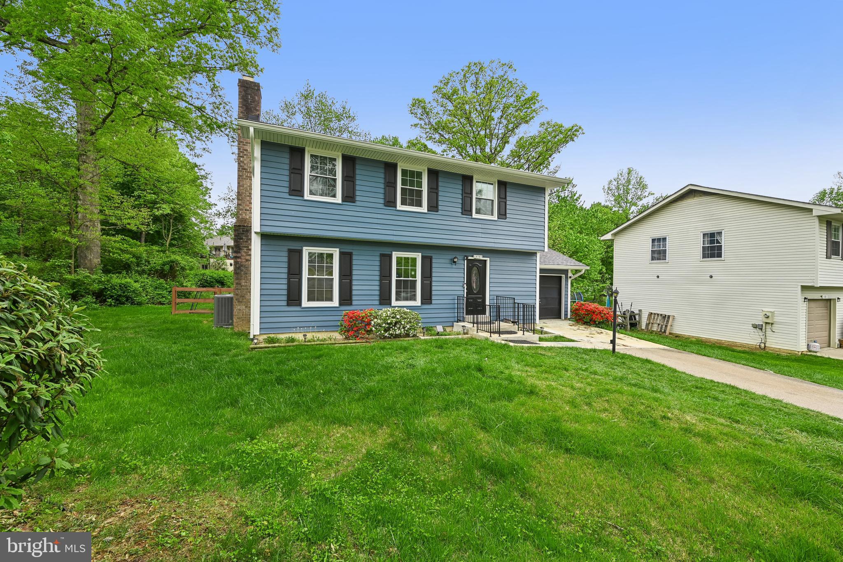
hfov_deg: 104.3
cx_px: 422
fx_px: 328
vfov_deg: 81.2
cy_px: 281
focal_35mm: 14
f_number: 8
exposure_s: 1/25
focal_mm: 14
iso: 100
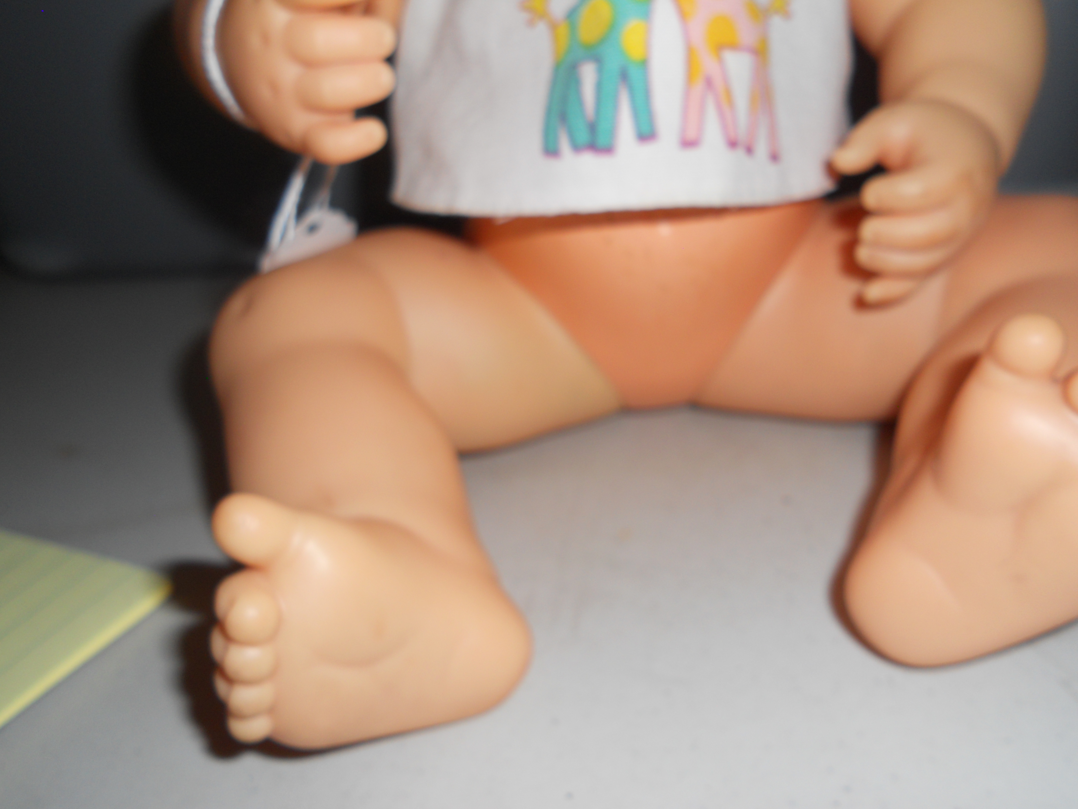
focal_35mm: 32
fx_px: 997
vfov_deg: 44.2
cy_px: 404
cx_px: 539
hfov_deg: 56.8
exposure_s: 1/25
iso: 80
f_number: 8.8
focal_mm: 5.8
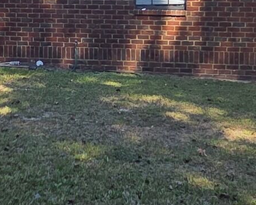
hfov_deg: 22.0
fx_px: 652
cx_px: 66
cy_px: 37
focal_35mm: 86
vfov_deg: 17.7
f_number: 2.2
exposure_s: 1/538
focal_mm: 2.2
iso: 50
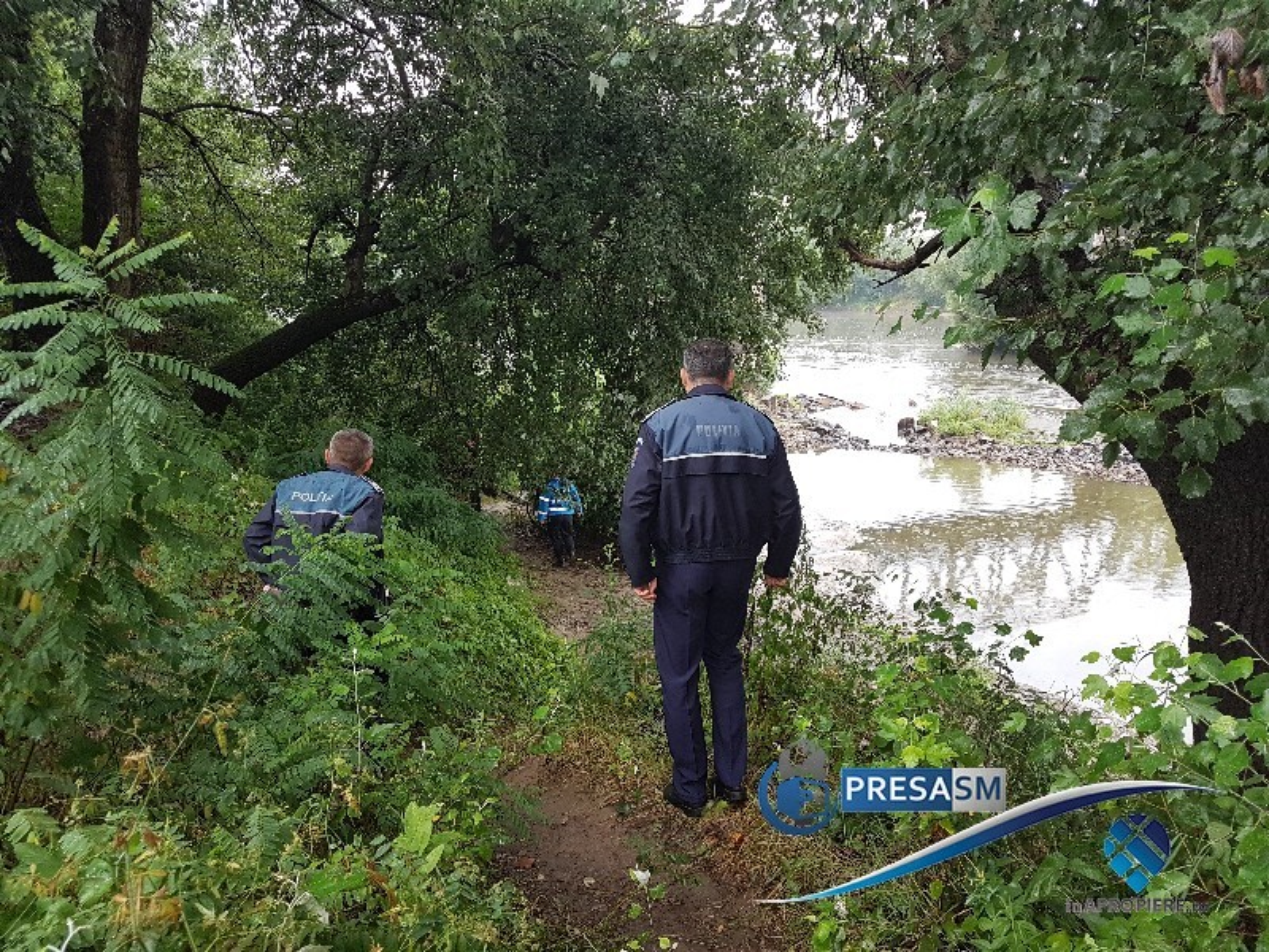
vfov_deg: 53.1
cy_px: 476
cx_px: 634
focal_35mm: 26
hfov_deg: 67.3
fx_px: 953
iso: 64
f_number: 1.7
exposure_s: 1/50
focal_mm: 4.2
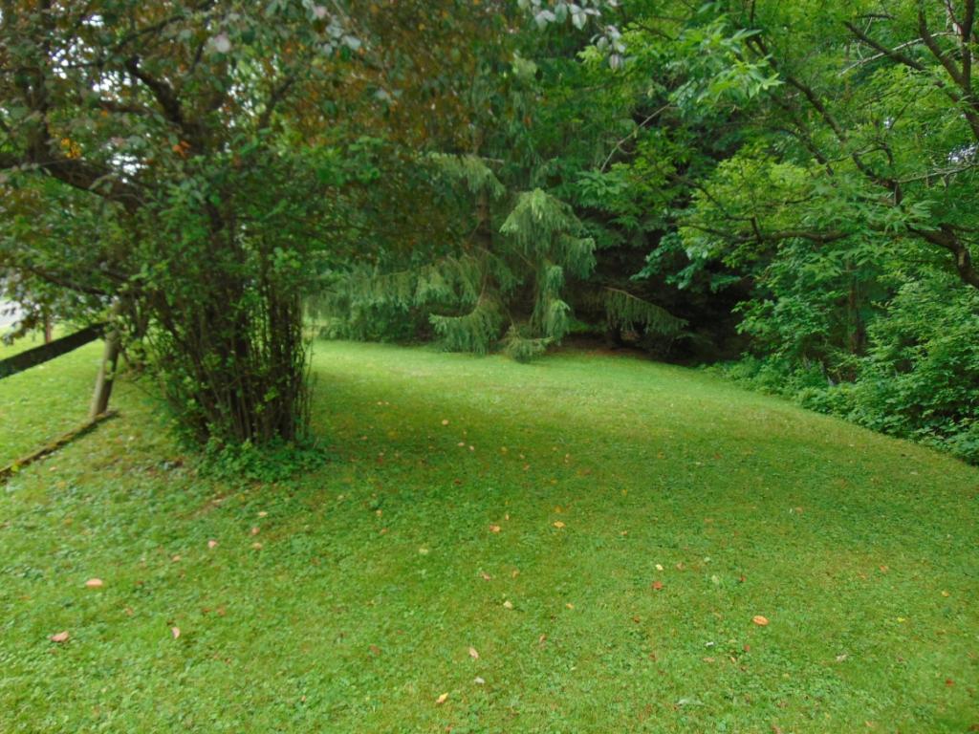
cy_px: 367
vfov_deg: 54.9
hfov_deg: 69.4
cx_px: 490
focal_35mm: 25
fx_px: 707
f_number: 3
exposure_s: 1/160
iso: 80
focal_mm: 4.5
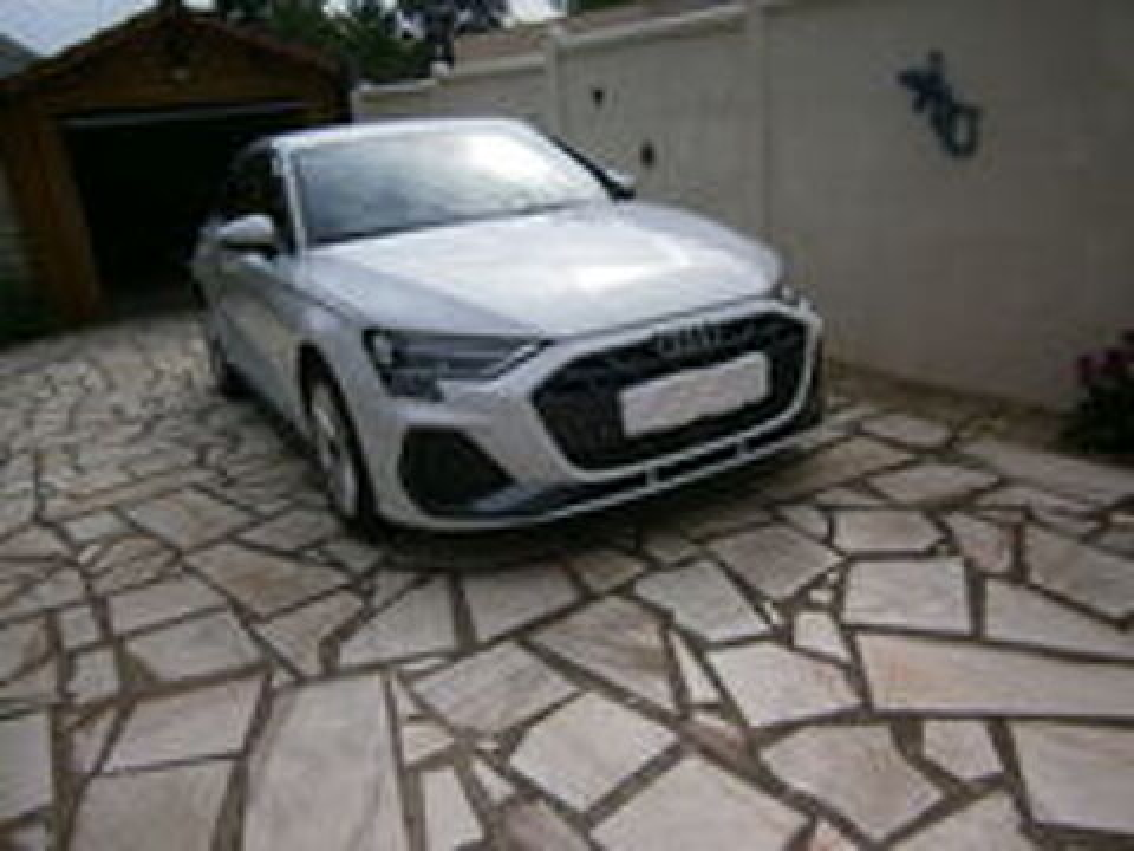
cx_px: 567
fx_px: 852
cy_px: 426
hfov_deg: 67.3
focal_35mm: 26
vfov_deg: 53.1
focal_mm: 4.7
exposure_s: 1/2000
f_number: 2.8
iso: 80
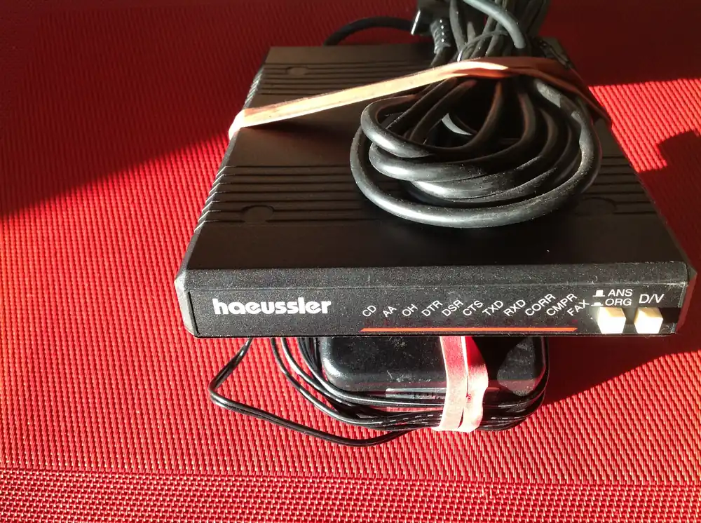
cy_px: 262
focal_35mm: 35
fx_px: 707
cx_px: 350
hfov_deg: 52.7
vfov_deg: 40.6
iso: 80
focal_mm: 4.28
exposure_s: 1/120
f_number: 2.4
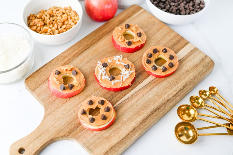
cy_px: 78
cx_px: 116
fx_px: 323
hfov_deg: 39.6
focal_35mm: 50
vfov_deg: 26.9
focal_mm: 50
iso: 250
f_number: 4
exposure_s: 1/100
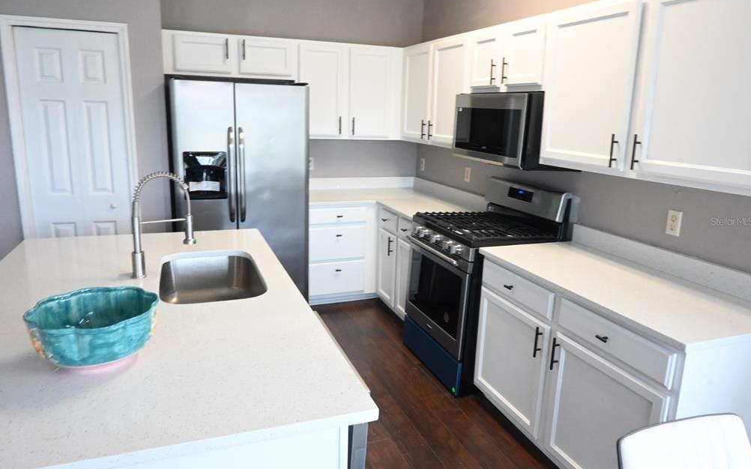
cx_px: 372
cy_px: 221
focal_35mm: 25
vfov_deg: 49.2
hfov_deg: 72.6
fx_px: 512
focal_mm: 16
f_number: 13
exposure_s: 1/25
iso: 3600
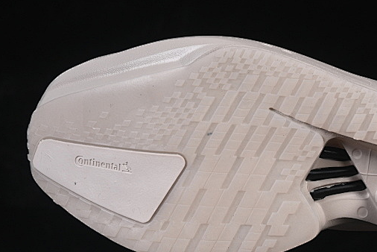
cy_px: 103
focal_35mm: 160
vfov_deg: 8.6
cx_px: 310
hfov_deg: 12.8
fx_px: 1676
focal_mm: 50
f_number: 8
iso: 160
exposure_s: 1/80
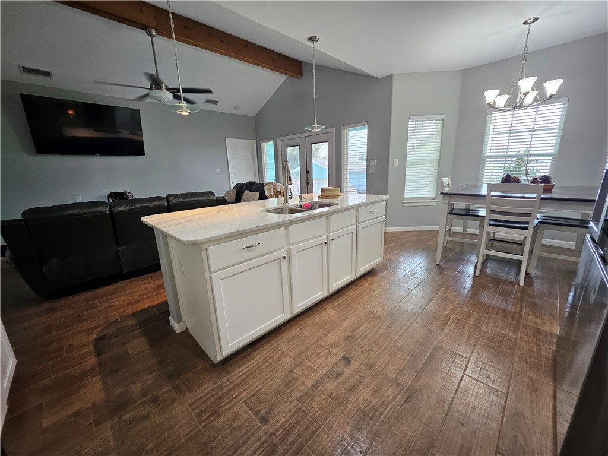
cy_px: 228
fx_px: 228
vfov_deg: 89.9
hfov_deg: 106.2
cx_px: 304
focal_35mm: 13
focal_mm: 1.7
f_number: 2.2
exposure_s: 1/60
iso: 125
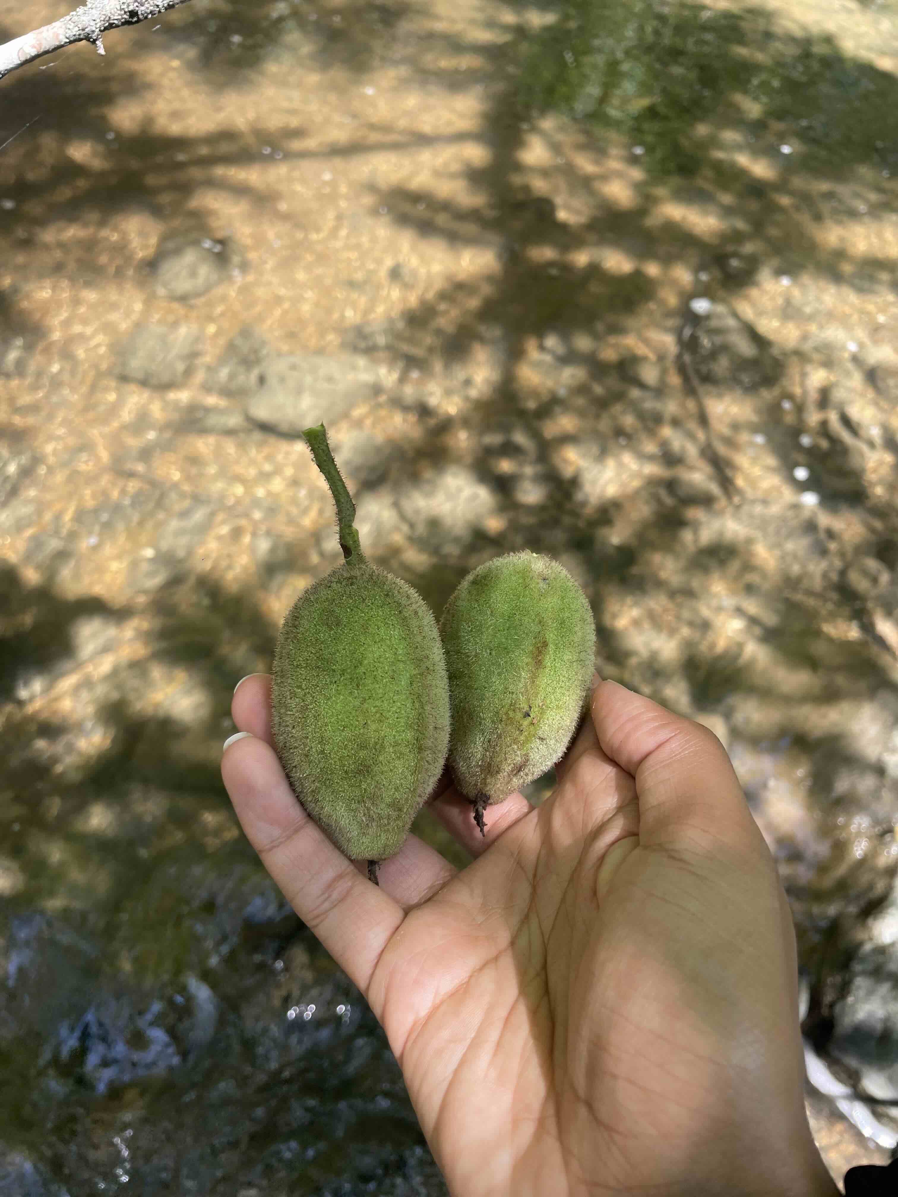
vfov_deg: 67.3
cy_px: 598
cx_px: 449
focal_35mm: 26
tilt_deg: -51.1
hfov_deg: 53.1
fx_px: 899
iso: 32
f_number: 1.6
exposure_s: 1/438
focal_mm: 4.2
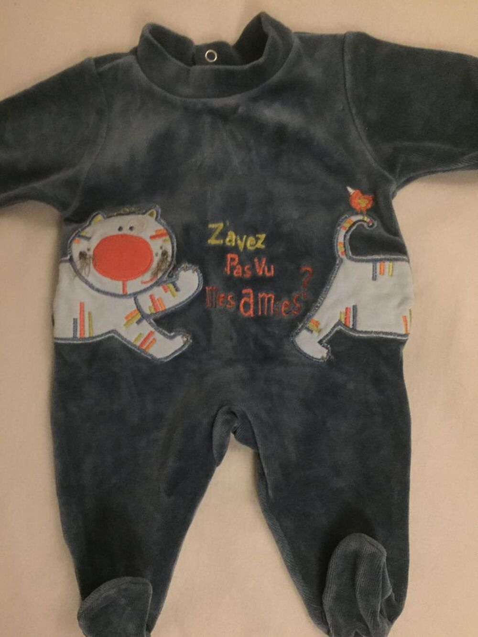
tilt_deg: -82.2
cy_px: 318
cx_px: 239
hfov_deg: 48.2
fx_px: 534
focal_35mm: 29
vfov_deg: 61.7
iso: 500
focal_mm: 4.15
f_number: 2.2
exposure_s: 1/17
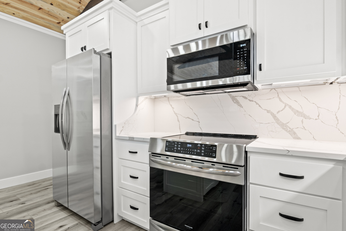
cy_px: 116
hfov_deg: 95.0
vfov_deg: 72.1
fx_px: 159
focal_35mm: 16
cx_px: 173
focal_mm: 11
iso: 250
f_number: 7.1
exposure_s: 1/6
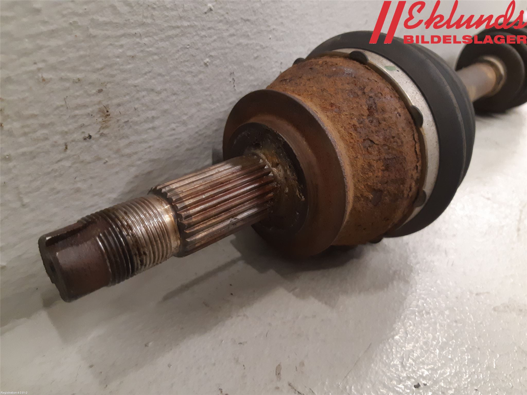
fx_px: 396
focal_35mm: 26
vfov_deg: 53.1
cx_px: 264
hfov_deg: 67.3
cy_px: 198
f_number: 1.7
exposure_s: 1/33
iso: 200
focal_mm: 3.93
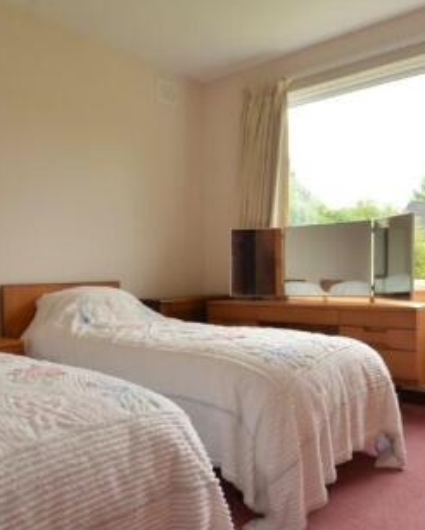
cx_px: 185
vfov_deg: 58.7
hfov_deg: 48.4
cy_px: 287
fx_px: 471
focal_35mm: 30
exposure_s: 1/13
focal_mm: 10
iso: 100
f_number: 10
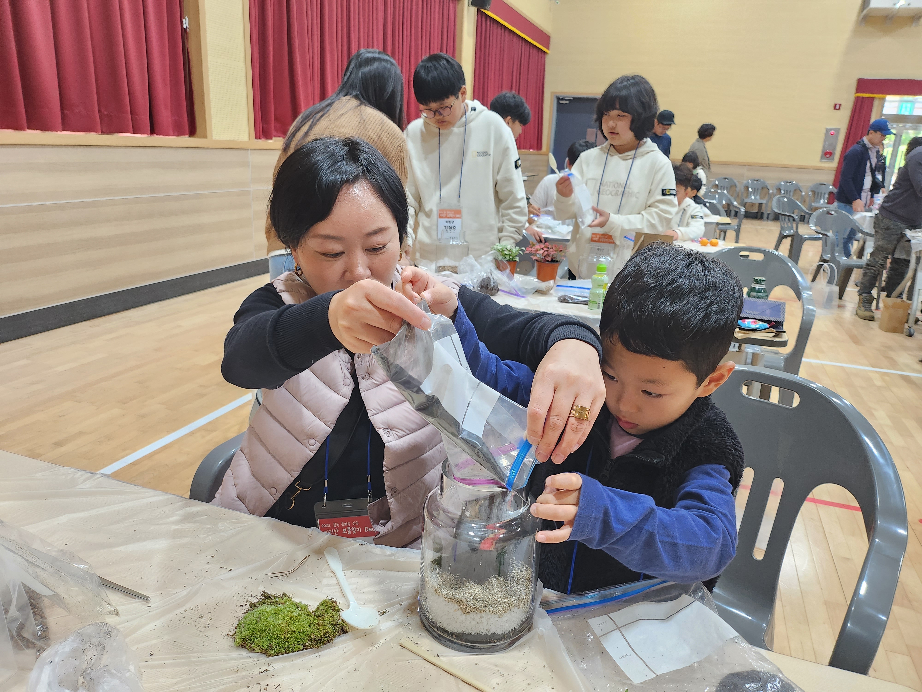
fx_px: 639
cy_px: 346
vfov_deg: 56.8
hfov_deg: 71.6
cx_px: 461
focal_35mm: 24
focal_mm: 5
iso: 400
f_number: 1.8
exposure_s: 1/120
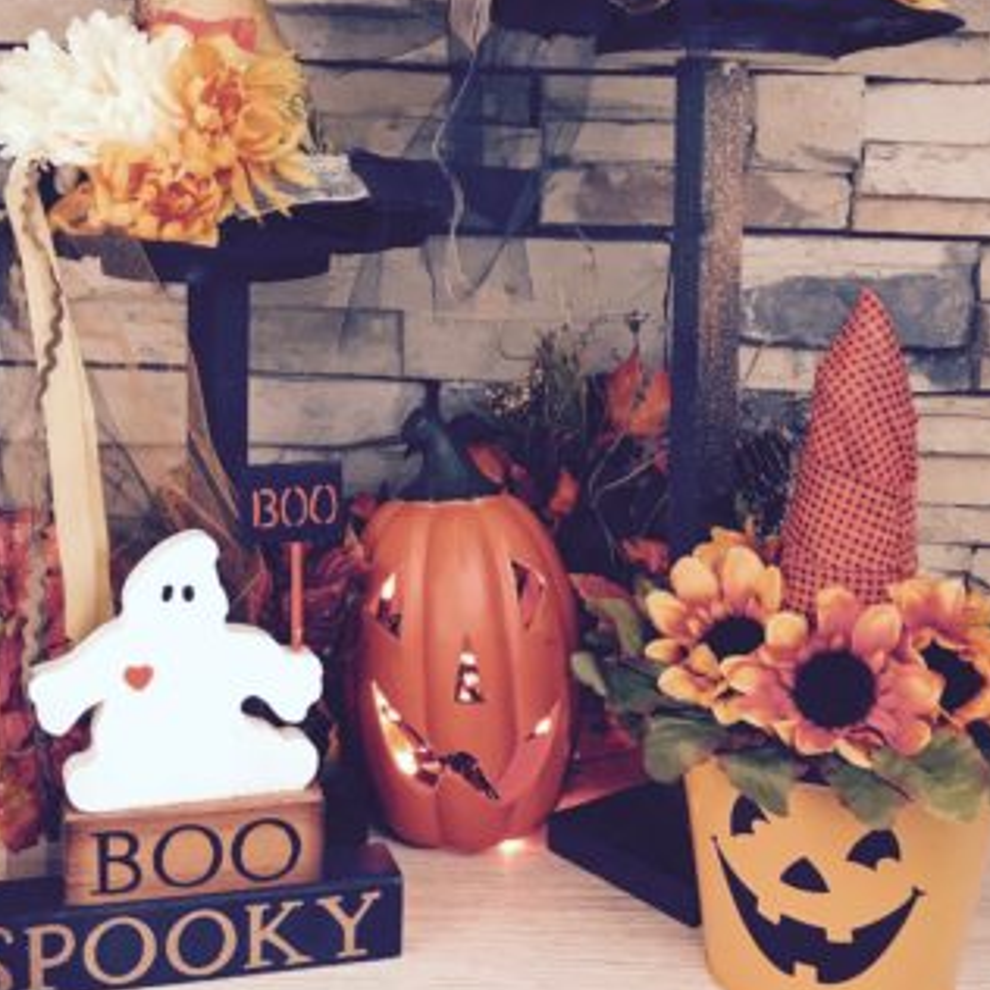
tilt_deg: -6.9
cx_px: 382
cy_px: 360
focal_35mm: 47
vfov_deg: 35.8
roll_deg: -0.6
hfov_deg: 35.9
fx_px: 1521
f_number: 1.8
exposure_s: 1/24
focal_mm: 3.99
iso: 32
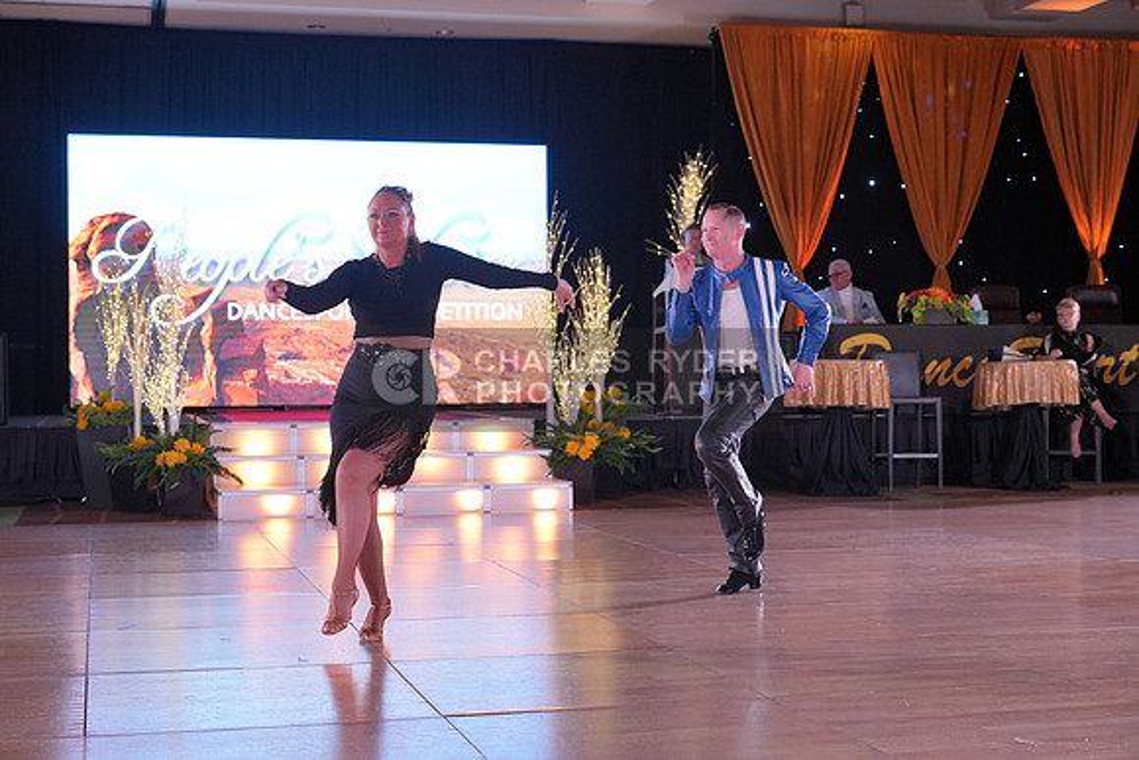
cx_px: 570
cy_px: 380
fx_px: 1772
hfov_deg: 35.6
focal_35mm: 56
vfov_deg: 24.2
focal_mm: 56
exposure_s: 1/400
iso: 2000
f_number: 4
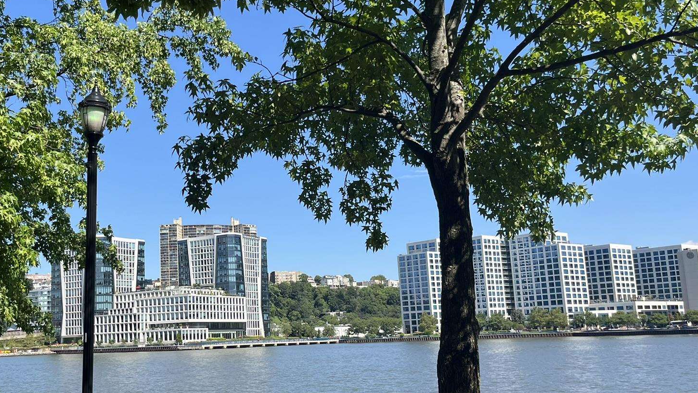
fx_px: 740
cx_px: 219
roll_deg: +2.1
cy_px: 216
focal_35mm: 40
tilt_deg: +9.6
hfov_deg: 49.4
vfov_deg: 29.7
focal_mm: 5.1
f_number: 1.6
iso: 50
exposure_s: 1/2222
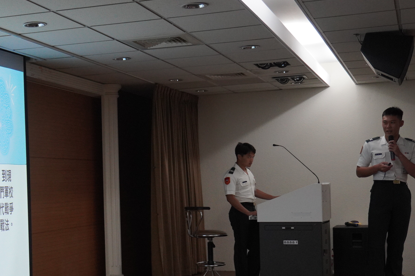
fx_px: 760
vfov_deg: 20.6
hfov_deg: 29.8
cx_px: 83
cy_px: 167
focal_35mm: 66
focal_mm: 26
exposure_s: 1/160
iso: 1600
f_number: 4.5
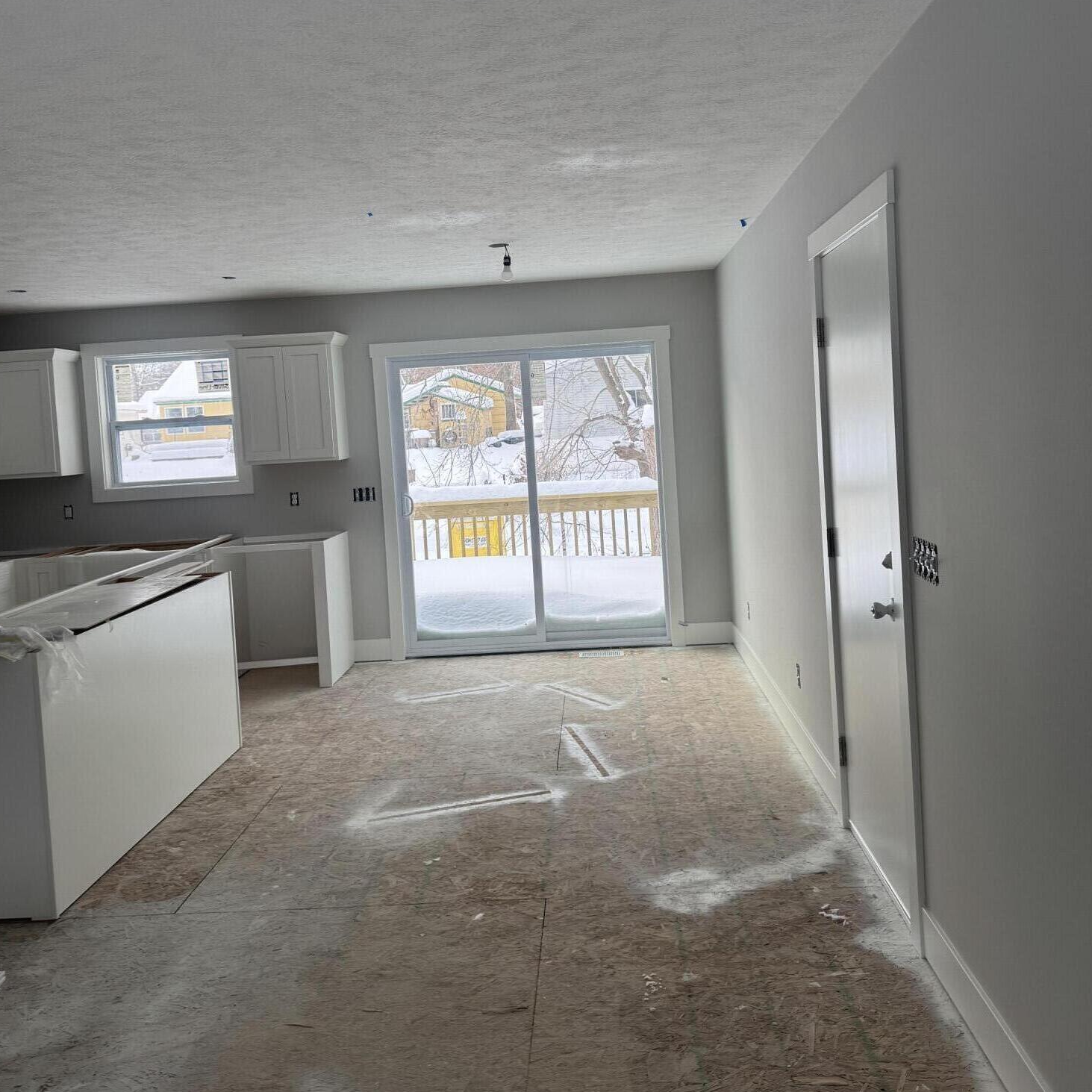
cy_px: 462
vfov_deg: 55.4
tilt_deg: -3.2
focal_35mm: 29
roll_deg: +3.7
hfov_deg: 55.6
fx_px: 1035
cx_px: 551
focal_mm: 6.76
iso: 64
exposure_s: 1/163
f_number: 1.78
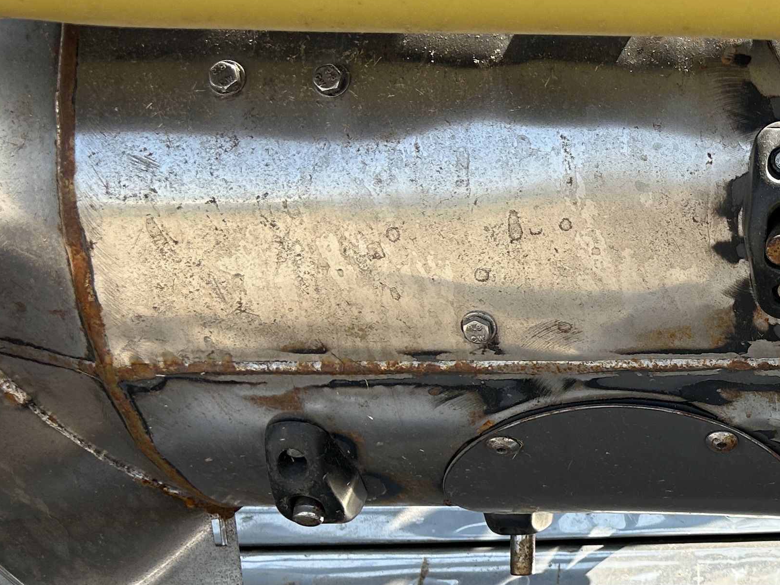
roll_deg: +0.0
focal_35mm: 65
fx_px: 1465
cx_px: 962
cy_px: 368
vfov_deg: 22.5
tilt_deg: -19.2
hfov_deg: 26.2
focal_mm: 5.7
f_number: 1.5
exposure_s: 1/1147
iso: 50
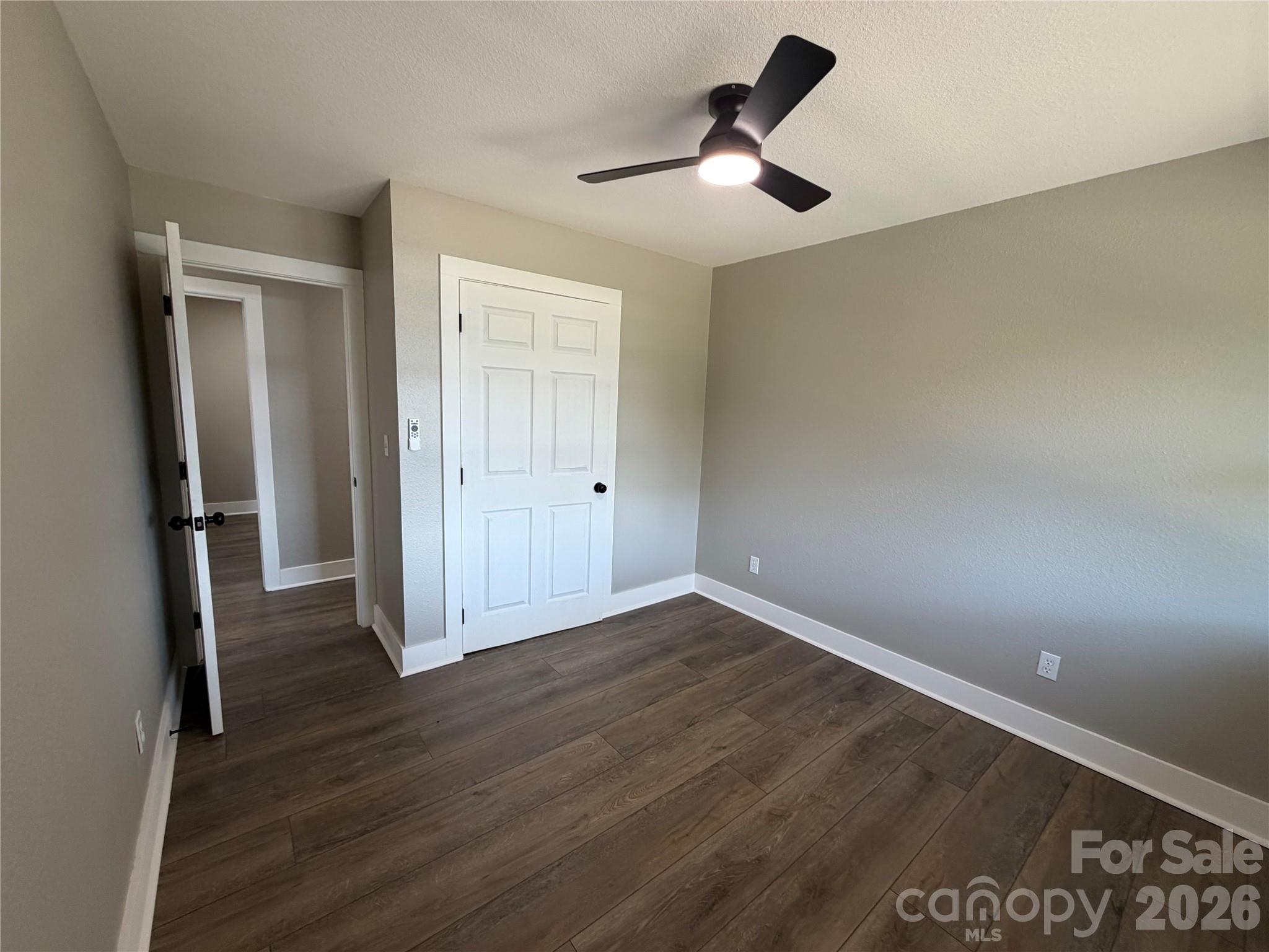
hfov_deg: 102.1
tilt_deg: -4.9
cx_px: 634
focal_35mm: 14
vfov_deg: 85.7
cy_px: 476
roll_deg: -1.1
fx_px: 513
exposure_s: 1/121
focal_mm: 2.22
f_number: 2.2
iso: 160
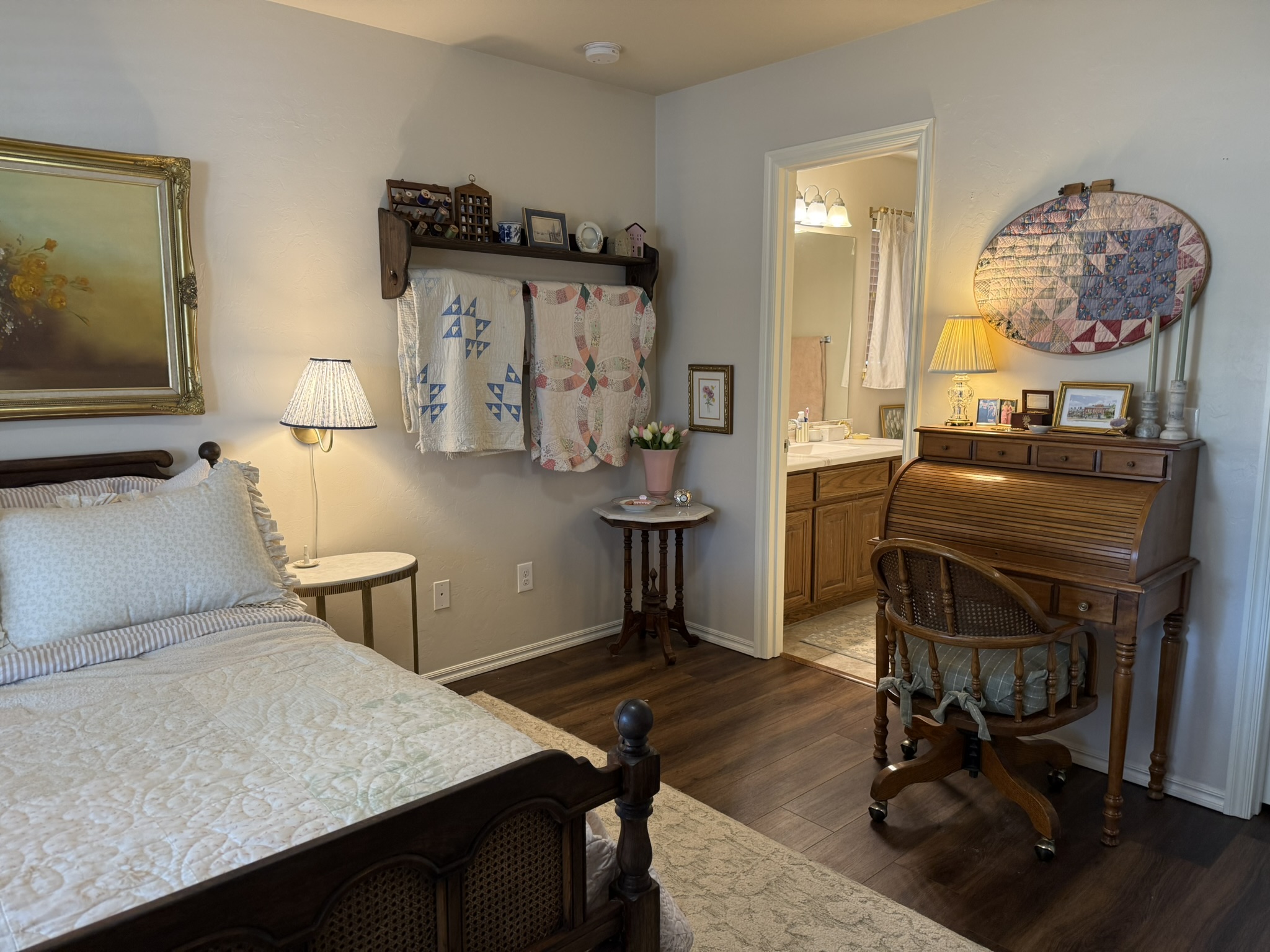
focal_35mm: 24
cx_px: 635
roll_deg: -0.5
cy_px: 476
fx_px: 881
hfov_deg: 71.6
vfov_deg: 56.8
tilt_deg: -8.0
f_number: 1.78
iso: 160
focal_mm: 6.76
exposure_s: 1/60
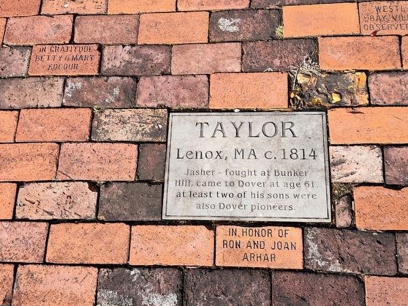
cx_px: 220
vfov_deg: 42.8
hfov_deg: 55.3
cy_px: 129
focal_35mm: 33
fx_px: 389
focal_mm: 5.56
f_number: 1.8
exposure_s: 1/387
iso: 100
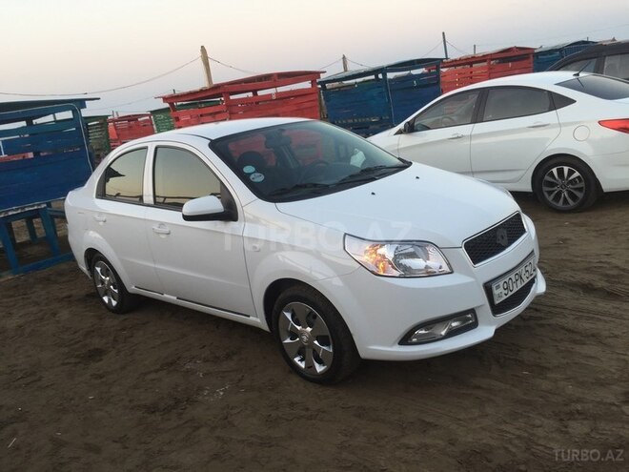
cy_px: 236
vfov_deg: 48.2
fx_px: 527
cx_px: 314
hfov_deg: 61.7
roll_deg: +8.8
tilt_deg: -16.0
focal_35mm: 29
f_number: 2.2
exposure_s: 1/50
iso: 32
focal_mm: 4.15
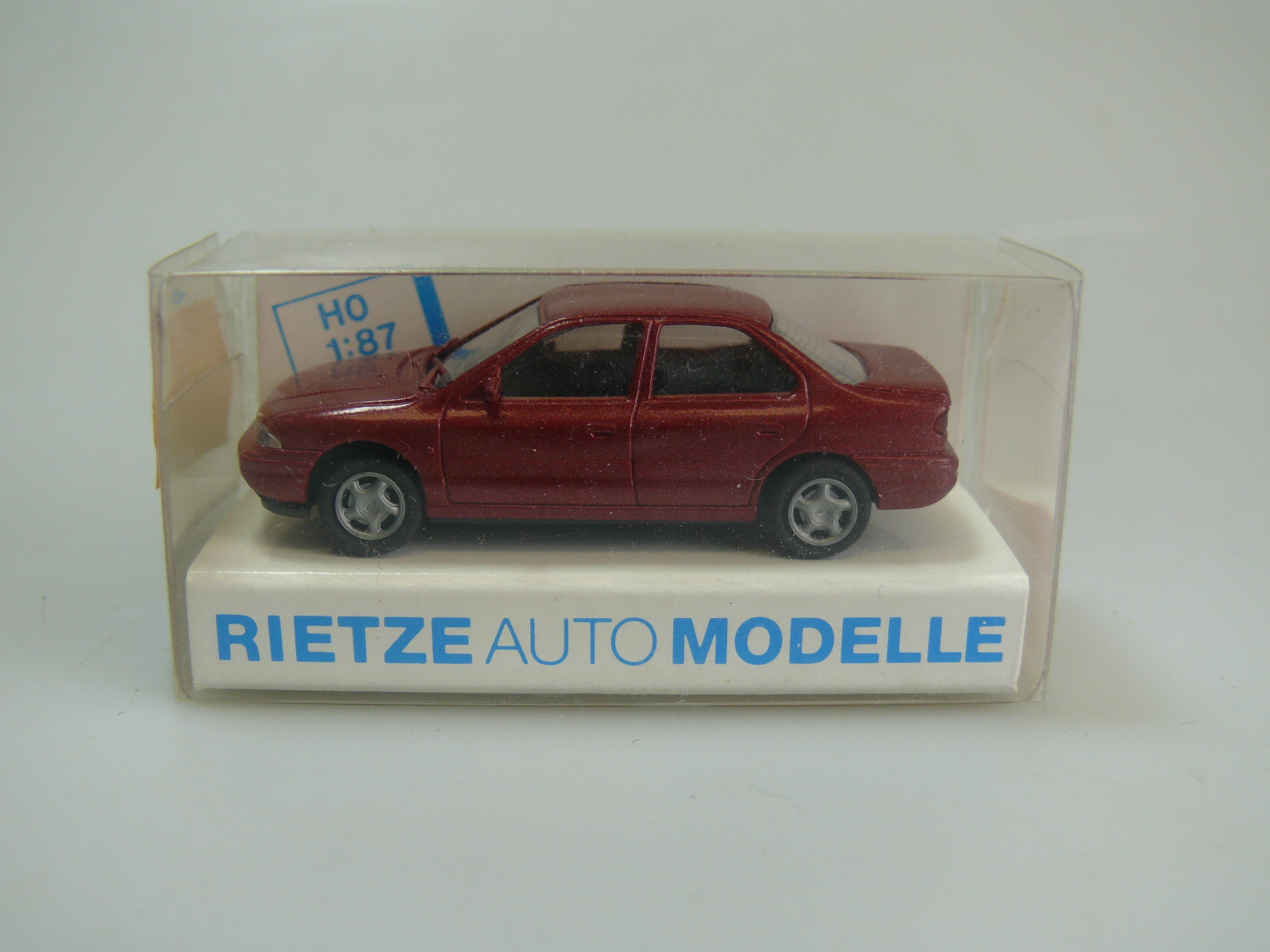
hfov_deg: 44.8
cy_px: 476
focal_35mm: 42
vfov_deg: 34.3
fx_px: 1541
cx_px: 635
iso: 100
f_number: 3.6
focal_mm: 8.4
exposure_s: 1/125
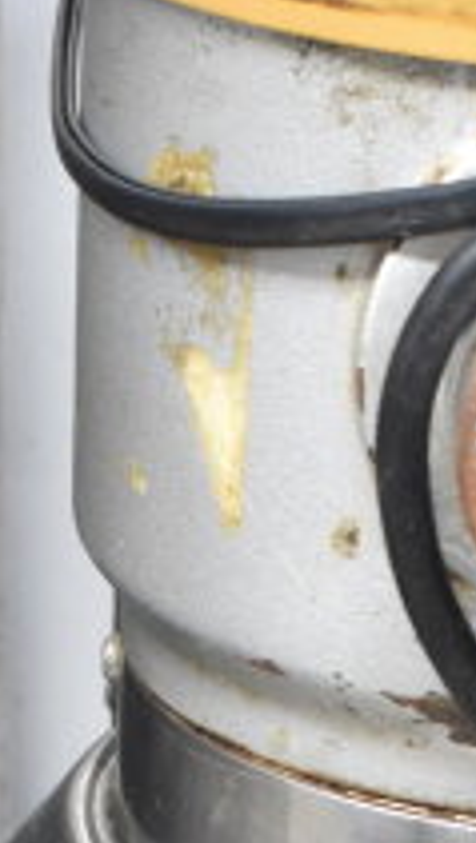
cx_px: 512
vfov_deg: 14.2
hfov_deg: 8.4
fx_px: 3208
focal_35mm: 143
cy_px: 1205
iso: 1100
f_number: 3.8
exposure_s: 1/30
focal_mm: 21
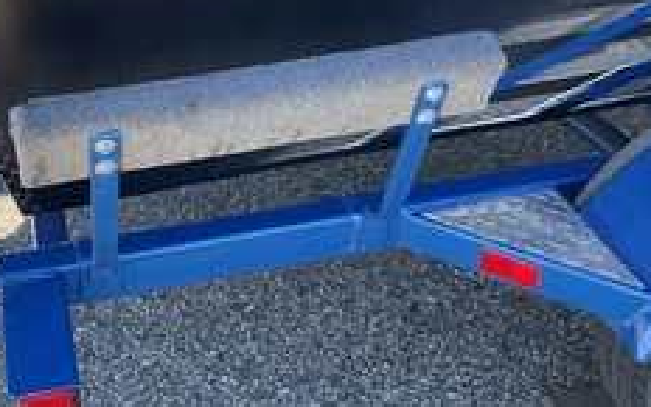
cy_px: -11
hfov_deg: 37.7
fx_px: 940
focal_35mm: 53
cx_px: 208
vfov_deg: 23.3
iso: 25
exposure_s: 1/380
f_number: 1.8
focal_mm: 3
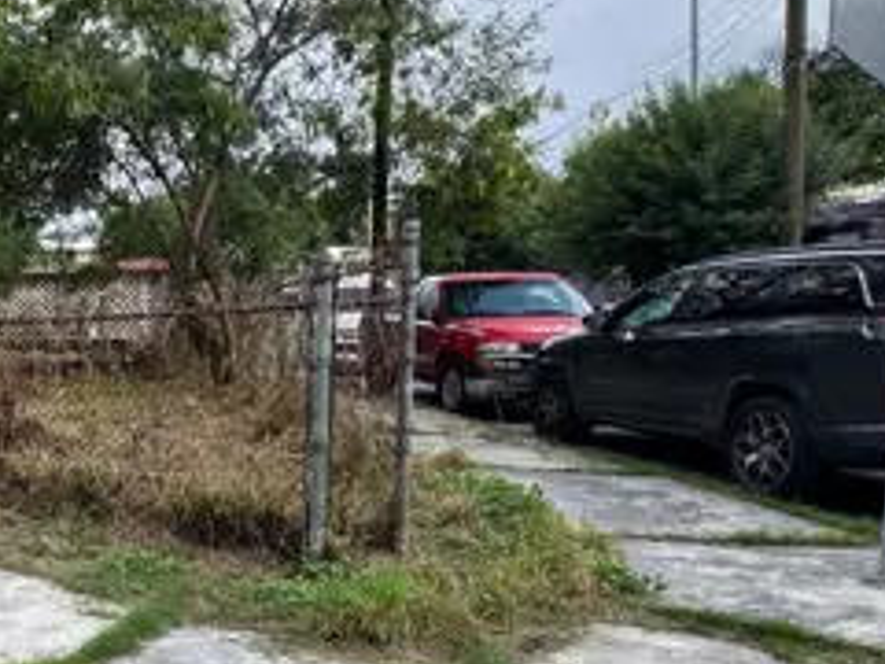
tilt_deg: -5.7
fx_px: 895
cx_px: -111
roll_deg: +1.7
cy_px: 417
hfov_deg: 41.0
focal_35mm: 35
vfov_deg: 40.4
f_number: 2.2
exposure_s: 1/324
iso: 40
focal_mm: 2.22
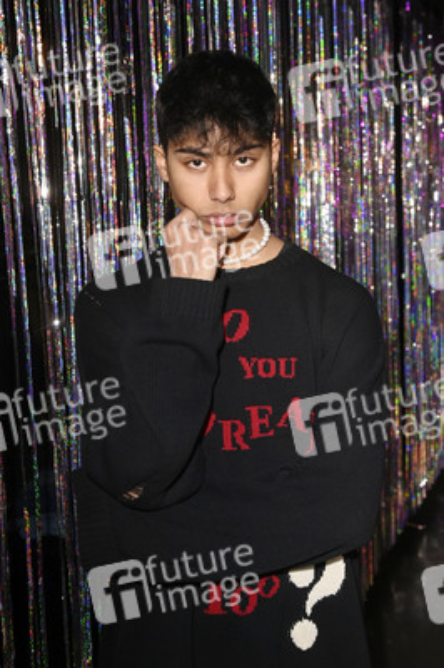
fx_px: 667
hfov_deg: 36.8
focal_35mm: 36
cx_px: 222
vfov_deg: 53.2
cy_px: 334
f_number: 5.6
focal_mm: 36
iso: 2000
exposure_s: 1/60
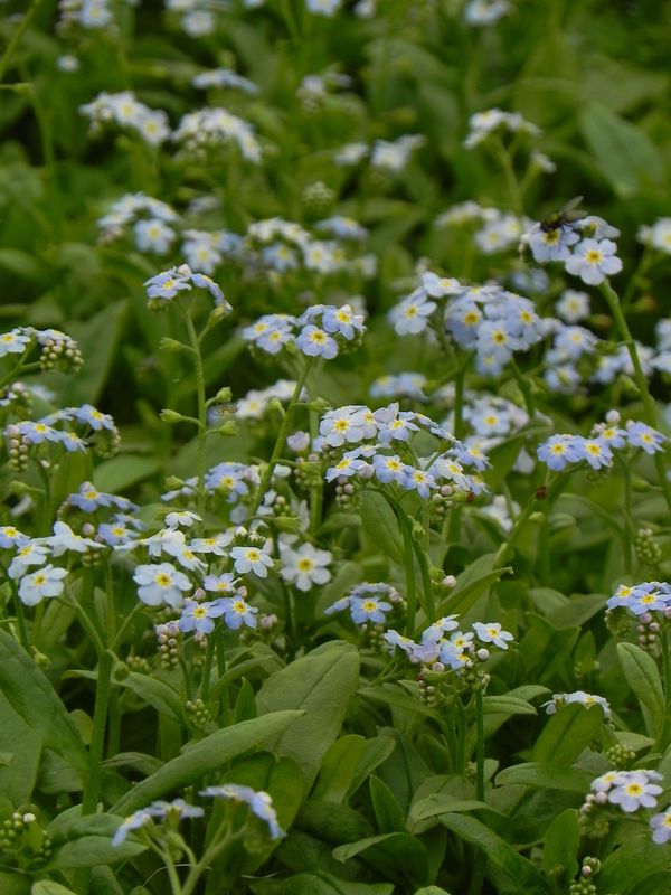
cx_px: 336
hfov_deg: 6.0
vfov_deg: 8.0
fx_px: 6384
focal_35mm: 247
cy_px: 448
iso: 160
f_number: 5
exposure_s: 1/640
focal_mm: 44
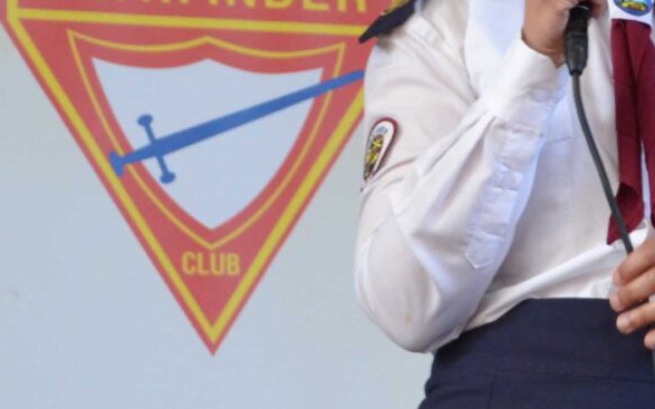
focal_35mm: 280
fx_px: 4999
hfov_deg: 7.5
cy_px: 269
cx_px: 618
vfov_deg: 4.7
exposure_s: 1/60
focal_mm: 42
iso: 1000
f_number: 5.3
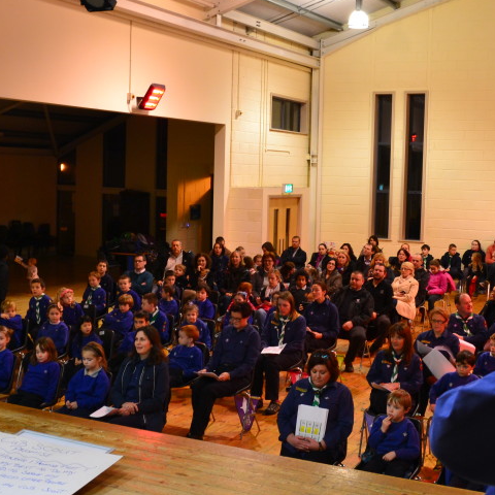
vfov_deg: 34.6
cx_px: 253
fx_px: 793
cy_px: 222
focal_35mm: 49
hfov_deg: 34.7
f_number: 6.3
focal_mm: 18
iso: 560
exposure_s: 1/15
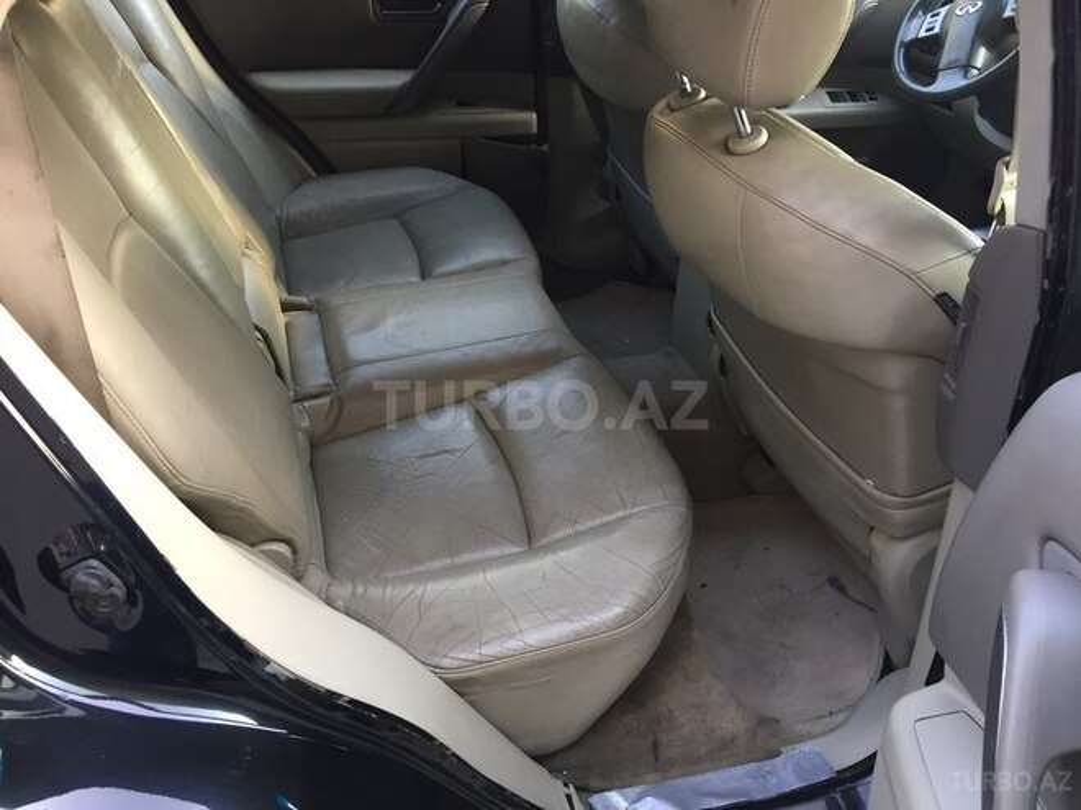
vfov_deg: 48.2
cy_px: 405
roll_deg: -2.3
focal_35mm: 29
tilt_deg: -32.7
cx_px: 540
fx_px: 906
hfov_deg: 61.7
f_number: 2.2
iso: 40
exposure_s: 1/33
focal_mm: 4.15
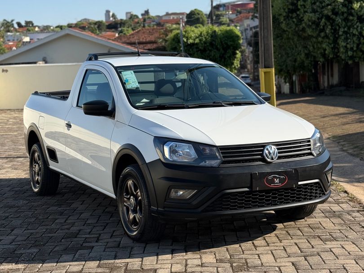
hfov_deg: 39.6
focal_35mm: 48
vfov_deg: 30.3
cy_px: 136
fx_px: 505
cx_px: 182
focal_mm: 6.76
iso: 64
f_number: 1.78
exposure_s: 1/3891
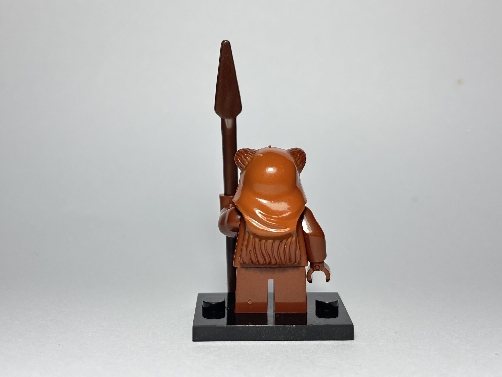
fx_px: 754
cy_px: 188
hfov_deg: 36.8
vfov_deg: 28.0
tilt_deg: -8.6
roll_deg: +0.5
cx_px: 251
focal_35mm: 52
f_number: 1.6
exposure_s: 1/100
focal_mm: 5.96
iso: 32
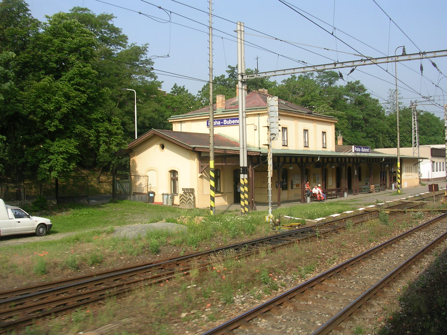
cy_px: 168
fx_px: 491
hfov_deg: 49.0
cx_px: 224
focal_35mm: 38
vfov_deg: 37.7
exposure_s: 1/216
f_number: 5.6
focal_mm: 5.8
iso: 50
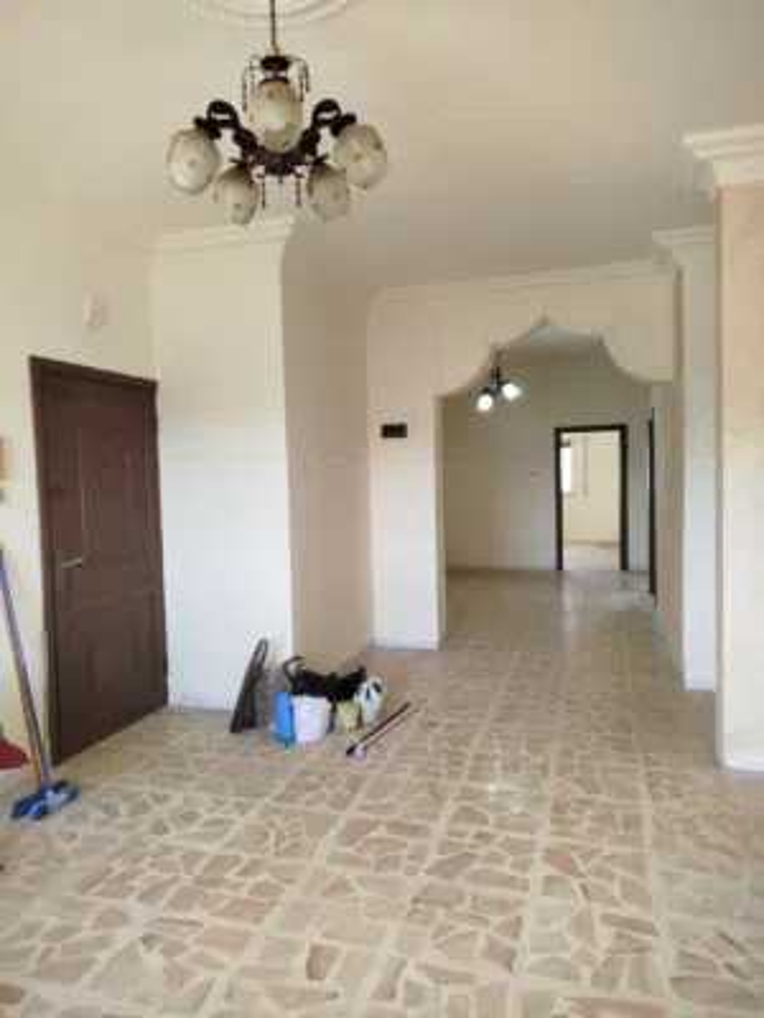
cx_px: 382
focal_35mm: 15
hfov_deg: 81.7
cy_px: 509
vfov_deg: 98.2
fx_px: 441
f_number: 1.7
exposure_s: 1/50
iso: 160
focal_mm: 5.31
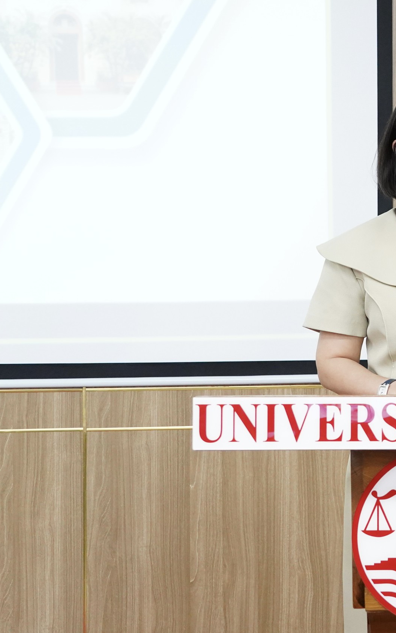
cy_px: 317
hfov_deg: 22.7
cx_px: 429
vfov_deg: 37.5
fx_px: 932
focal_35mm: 54
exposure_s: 1/160
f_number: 5
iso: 5000
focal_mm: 35
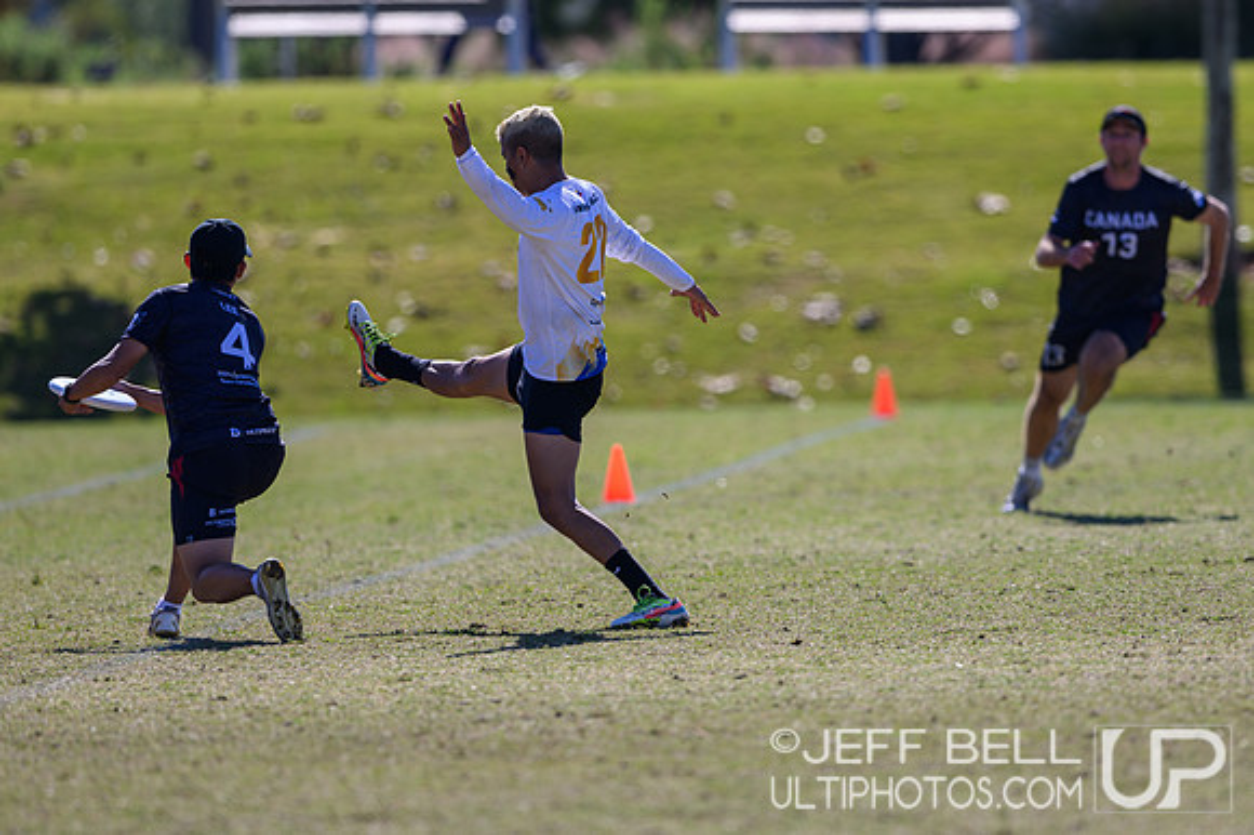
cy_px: 365
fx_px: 21043
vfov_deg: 2.3
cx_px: 750
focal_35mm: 604
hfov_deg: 3.4
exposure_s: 1/1600
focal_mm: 400
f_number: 3.2
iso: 110
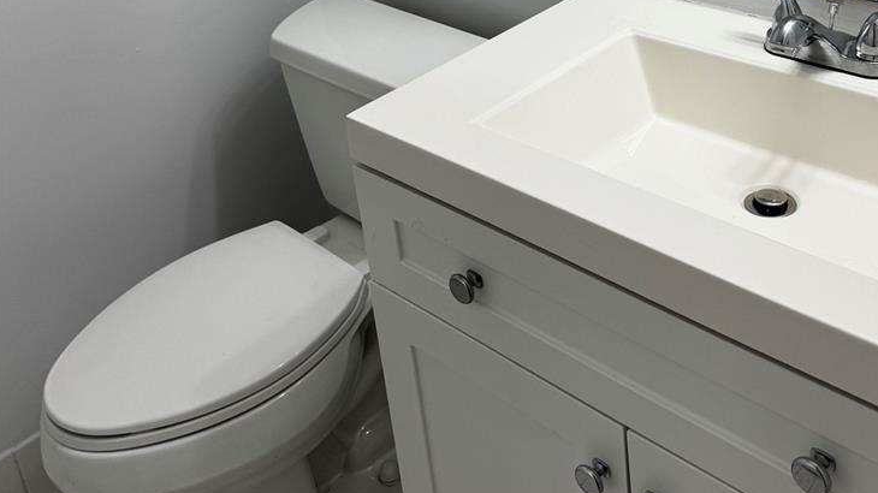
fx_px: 1001
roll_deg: +5.4
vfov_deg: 26.0
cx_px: 504
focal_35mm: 43
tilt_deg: -21.0
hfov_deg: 47.2
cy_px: -23
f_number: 1.78
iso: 64
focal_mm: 6.76
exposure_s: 1/162
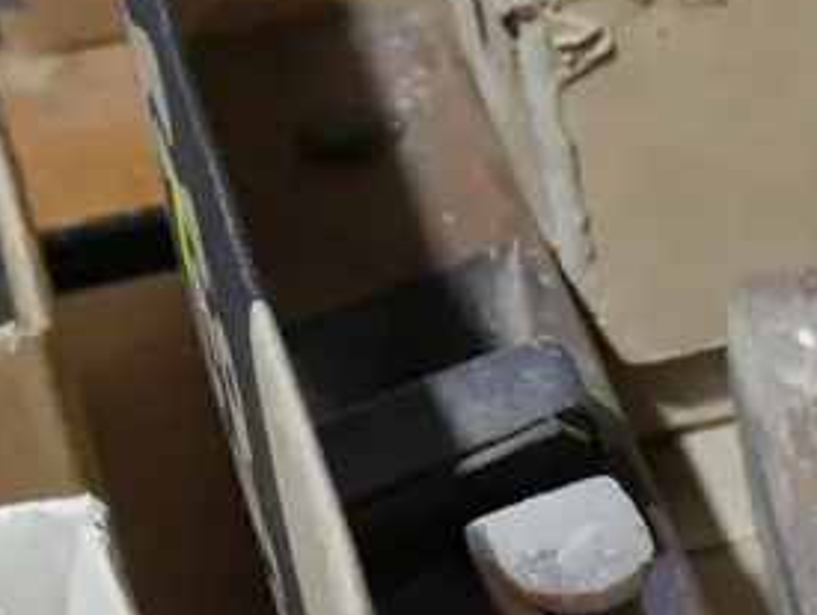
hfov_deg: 13.5
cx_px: 1370
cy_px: 480
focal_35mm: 134
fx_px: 3167
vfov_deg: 11.1
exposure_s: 1/60
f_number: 4
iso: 400
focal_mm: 18
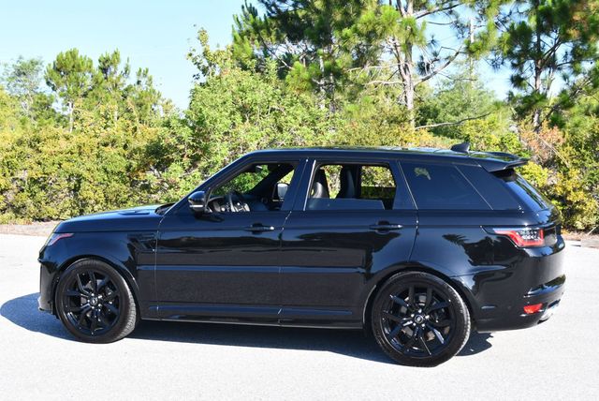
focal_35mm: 56
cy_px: 200
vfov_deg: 24.2
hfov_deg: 35.6
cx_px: 300
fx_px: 933
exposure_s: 1/250
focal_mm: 28
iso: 200
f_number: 6.3
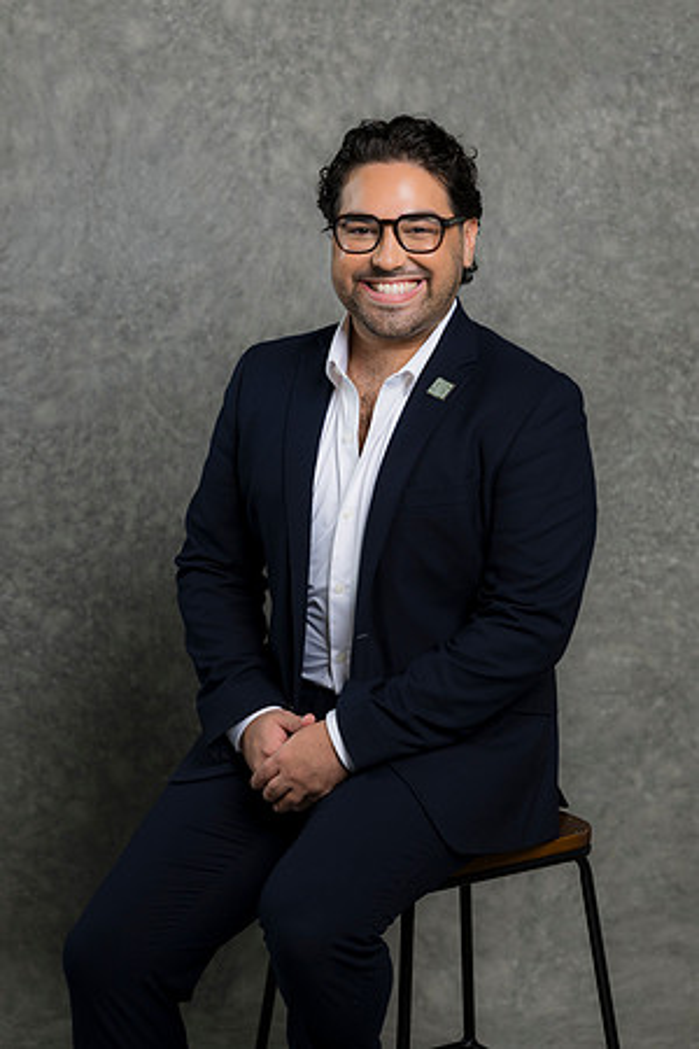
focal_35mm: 85
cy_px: 524
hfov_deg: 16.1
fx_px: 2475
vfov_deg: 23.9
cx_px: 350
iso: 125
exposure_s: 1/200
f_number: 5
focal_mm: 85
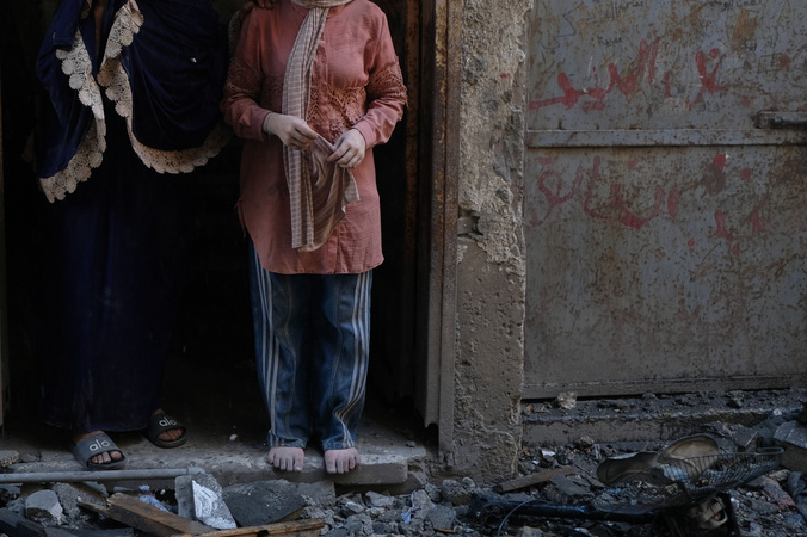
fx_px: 1187
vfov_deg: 25.3
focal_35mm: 53
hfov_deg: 36.7
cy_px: 159
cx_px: 202
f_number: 2.5
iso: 320
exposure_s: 1/250
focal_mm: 23
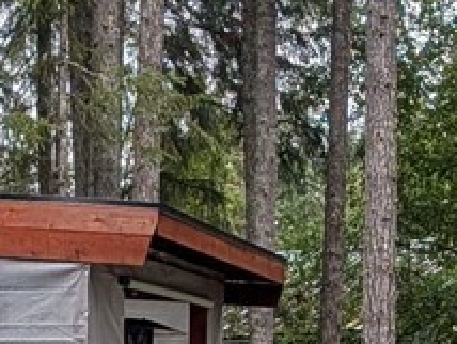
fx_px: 2366
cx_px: 380
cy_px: 516
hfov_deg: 11.0
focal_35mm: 179
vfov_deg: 8.1
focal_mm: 6.9
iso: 18
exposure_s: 1/598
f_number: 1.68
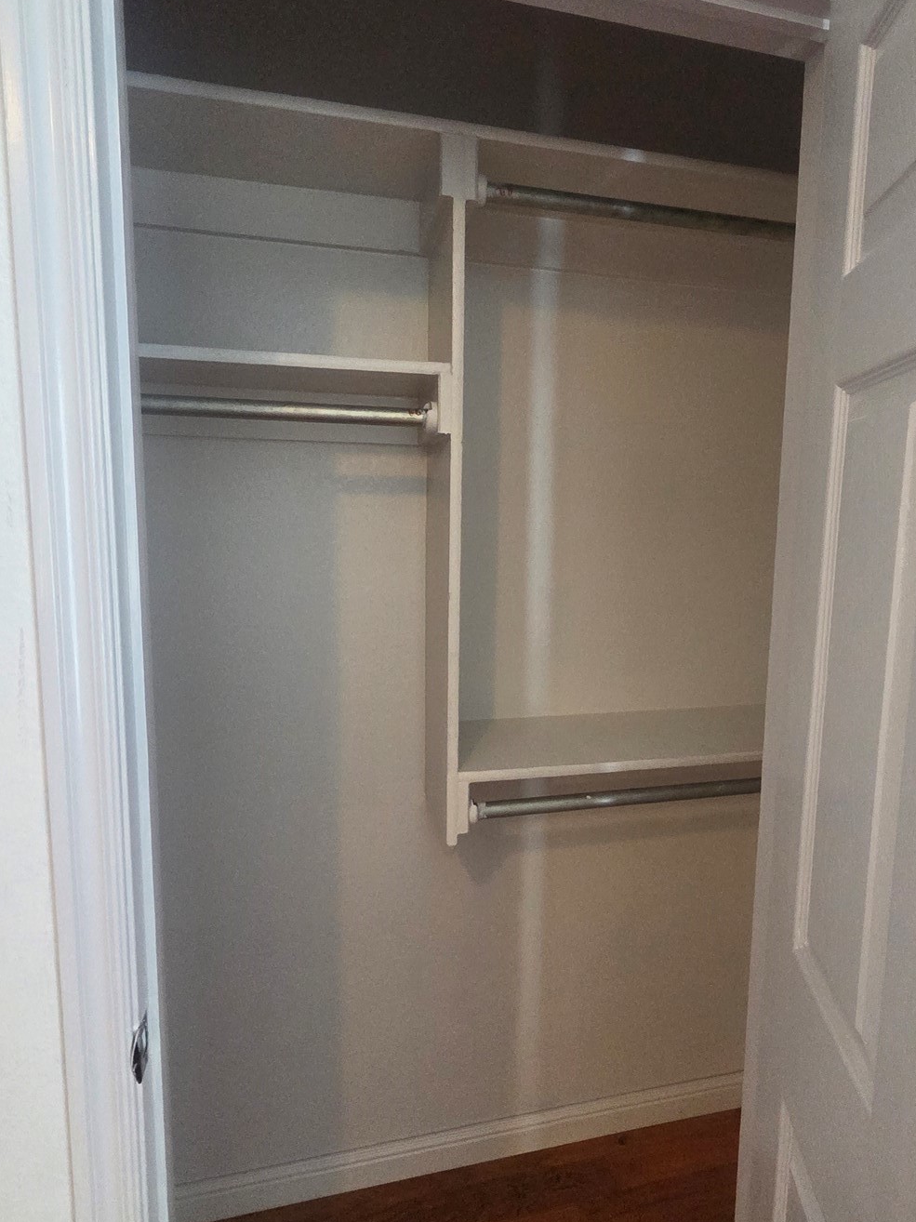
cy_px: 602
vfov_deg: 84.7
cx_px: 536
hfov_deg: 68.2
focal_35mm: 19
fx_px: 671
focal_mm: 2.2
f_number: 2.2
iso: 640
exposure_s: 1/60
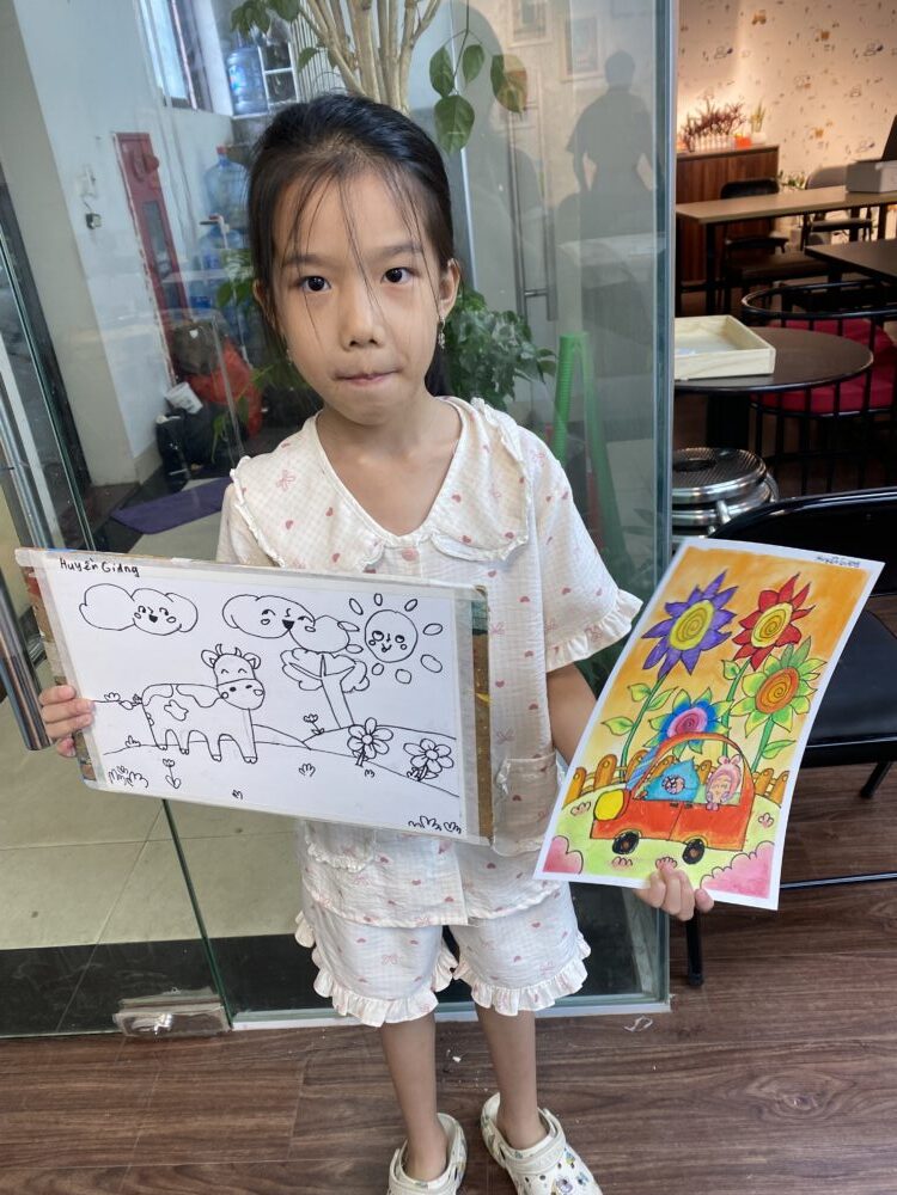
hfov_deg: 53.1
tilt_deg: -24.2
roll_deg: +6.5
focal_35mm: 26
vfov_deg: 67.3
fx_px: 898
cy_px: 598
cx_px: 448
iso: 100
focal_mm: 4.25
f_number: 1.8
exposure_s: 1/100
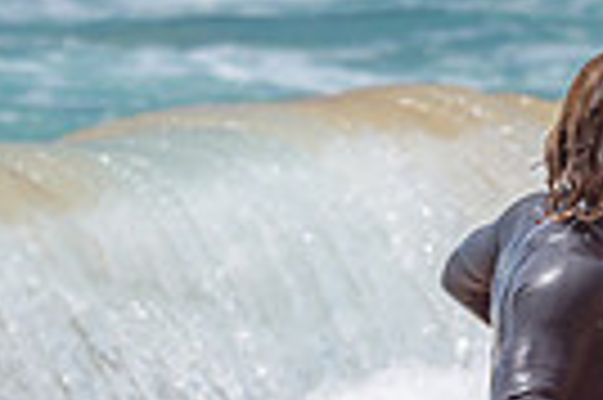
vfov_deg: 0.9
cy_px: 558
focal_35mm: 1543
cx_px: 433
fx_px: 25814
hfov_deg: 1.3
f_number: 5.6
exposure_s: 1/2000
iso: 140
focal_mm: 290
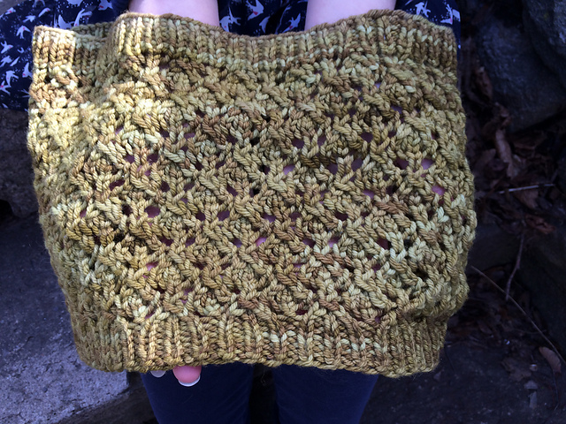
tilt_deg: -58.7
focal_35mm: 29
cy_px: 212
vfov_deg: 48.2
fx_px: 474
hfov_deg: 61.7
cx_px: 283
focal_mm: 4.15
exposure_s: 1/228
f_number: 2.2
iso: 32
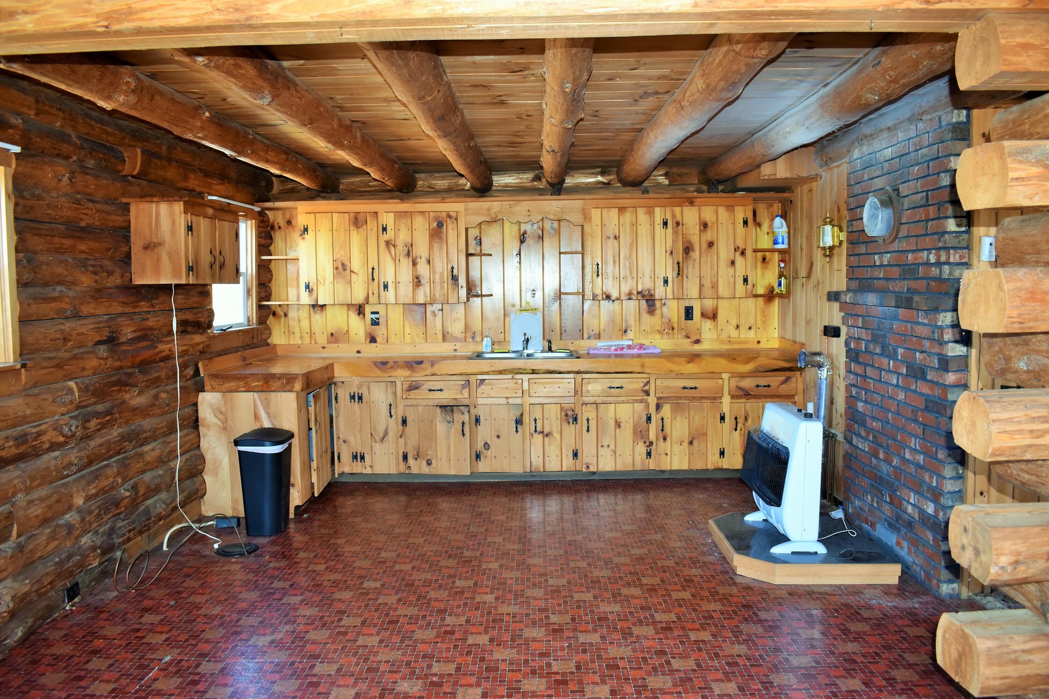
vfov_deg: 47.9
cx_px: 524
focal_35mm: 27
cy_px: 350
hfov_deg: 67.4
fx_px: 787
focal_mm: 18
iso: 800
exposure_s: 1/60
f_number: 4
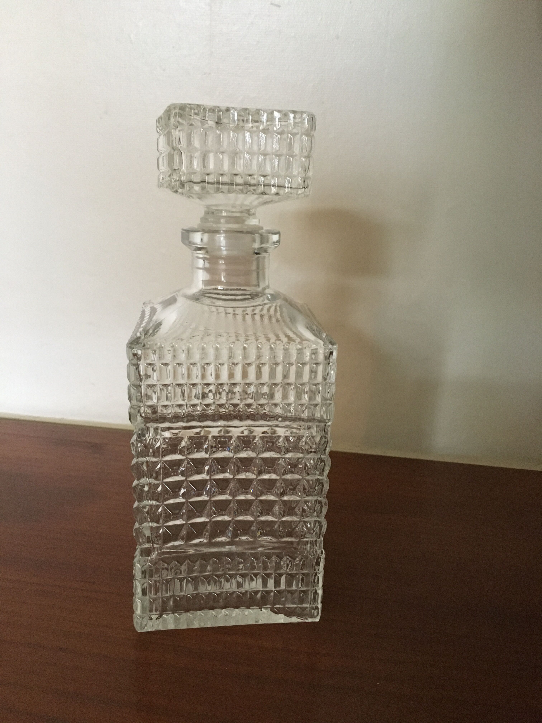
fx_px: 605
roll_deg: -1.2
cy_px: 362
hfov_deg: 48.2
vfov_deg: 61.7
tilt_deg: -18.1
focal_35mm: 29
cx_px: 271
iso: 250
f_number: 2.2
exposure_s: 1/17
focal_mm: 4.15
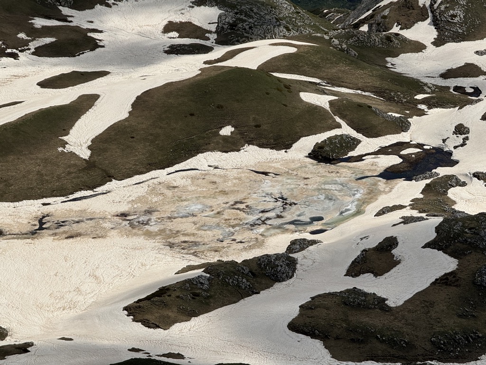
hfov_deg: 16.4
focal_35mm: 120
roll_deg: -0.1
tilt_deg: -18.9
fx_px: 1685
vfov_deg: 12.3
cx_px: 243
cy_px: 182
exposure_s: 1/4651
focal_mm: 15.66
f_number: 2.8
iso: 40
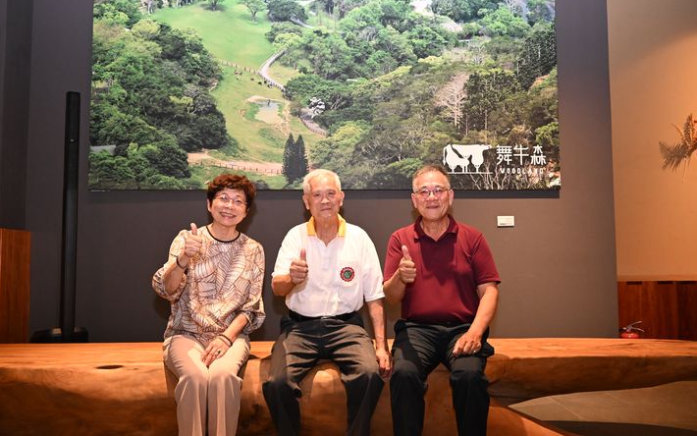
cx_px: 352
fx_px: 604
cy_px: 216
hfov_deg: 60.0
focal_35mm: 32
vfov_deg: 39.7
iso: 2000
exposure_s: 1/60
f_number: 4
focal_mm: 20.5
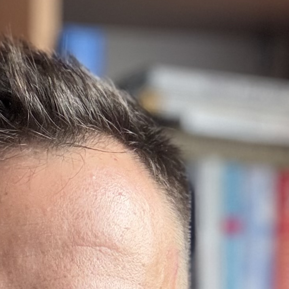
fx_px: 1058
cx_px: -1
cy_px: 360
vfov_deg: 15.0
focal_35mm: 112
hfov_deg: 15.3
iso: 125
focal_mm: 2.69
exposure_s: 1/60
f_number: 1.9
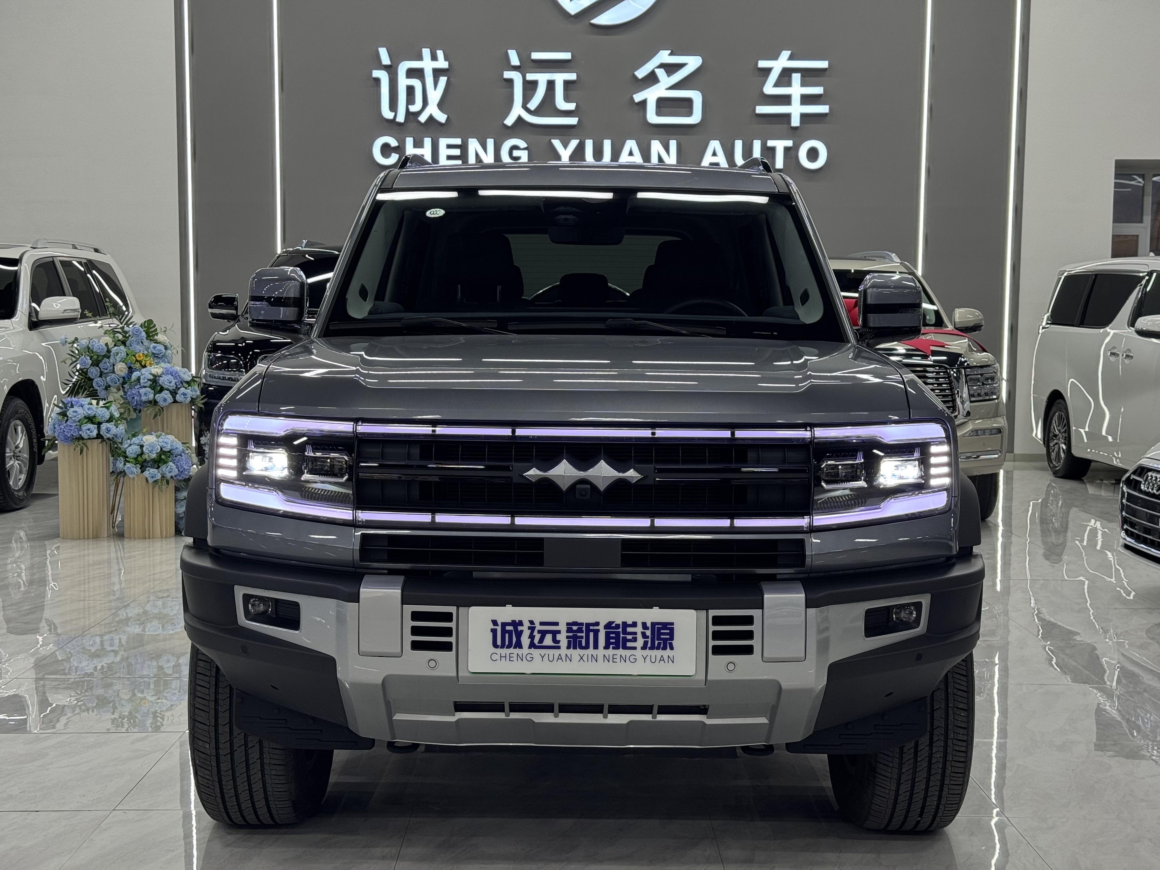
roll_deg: -0.3
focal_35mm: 48
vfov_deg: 30.3
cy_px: 435
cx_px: 580
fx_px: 1609
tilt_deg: -4.6
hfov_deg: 39.7
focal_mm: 6.76
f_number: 1.78
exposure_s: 1/102
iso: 64
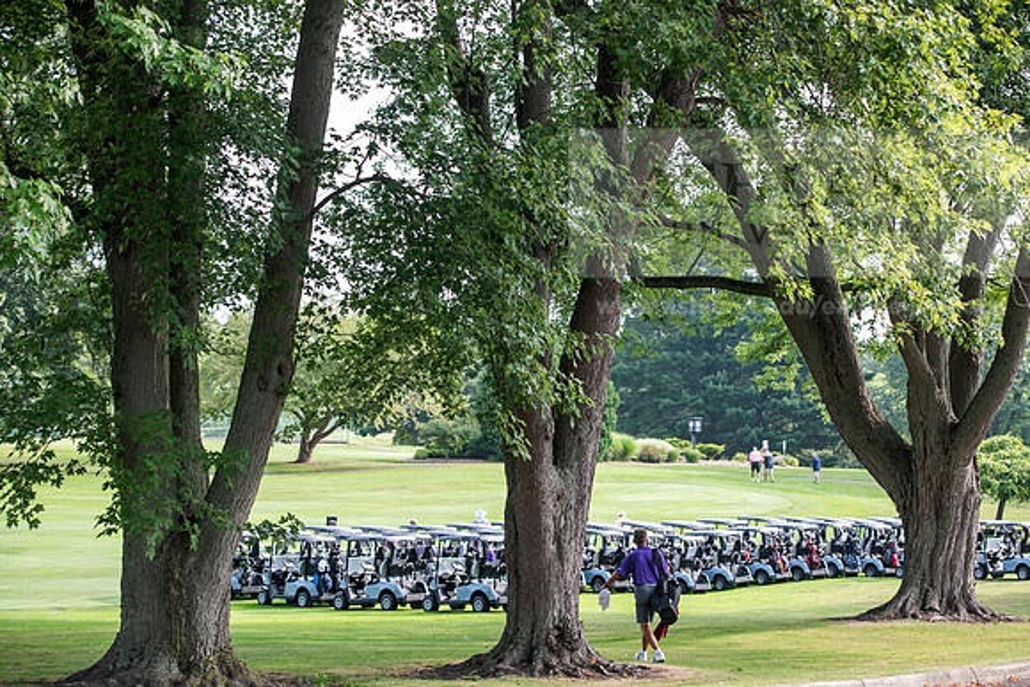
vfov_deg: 19.5
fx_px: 2003
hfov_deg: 28.8
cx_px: 515
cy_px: 344
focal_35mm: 70
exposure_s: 1/200
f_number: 5
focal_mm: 70
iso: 200
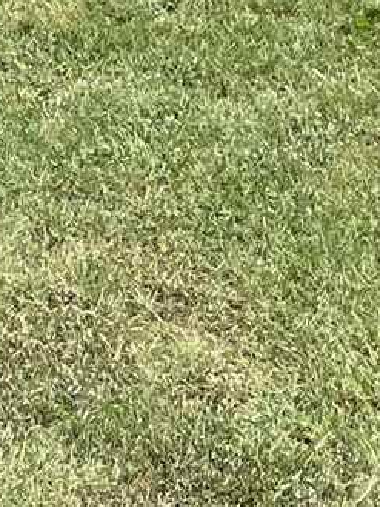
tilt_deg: -6.6
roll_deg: -3.1
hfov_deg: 8.0
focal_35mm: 182
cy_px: -720
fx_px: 2662
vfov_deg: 9.6
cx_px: 545
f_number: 1.6
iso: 50
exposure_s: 1/3311
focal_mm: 5.1
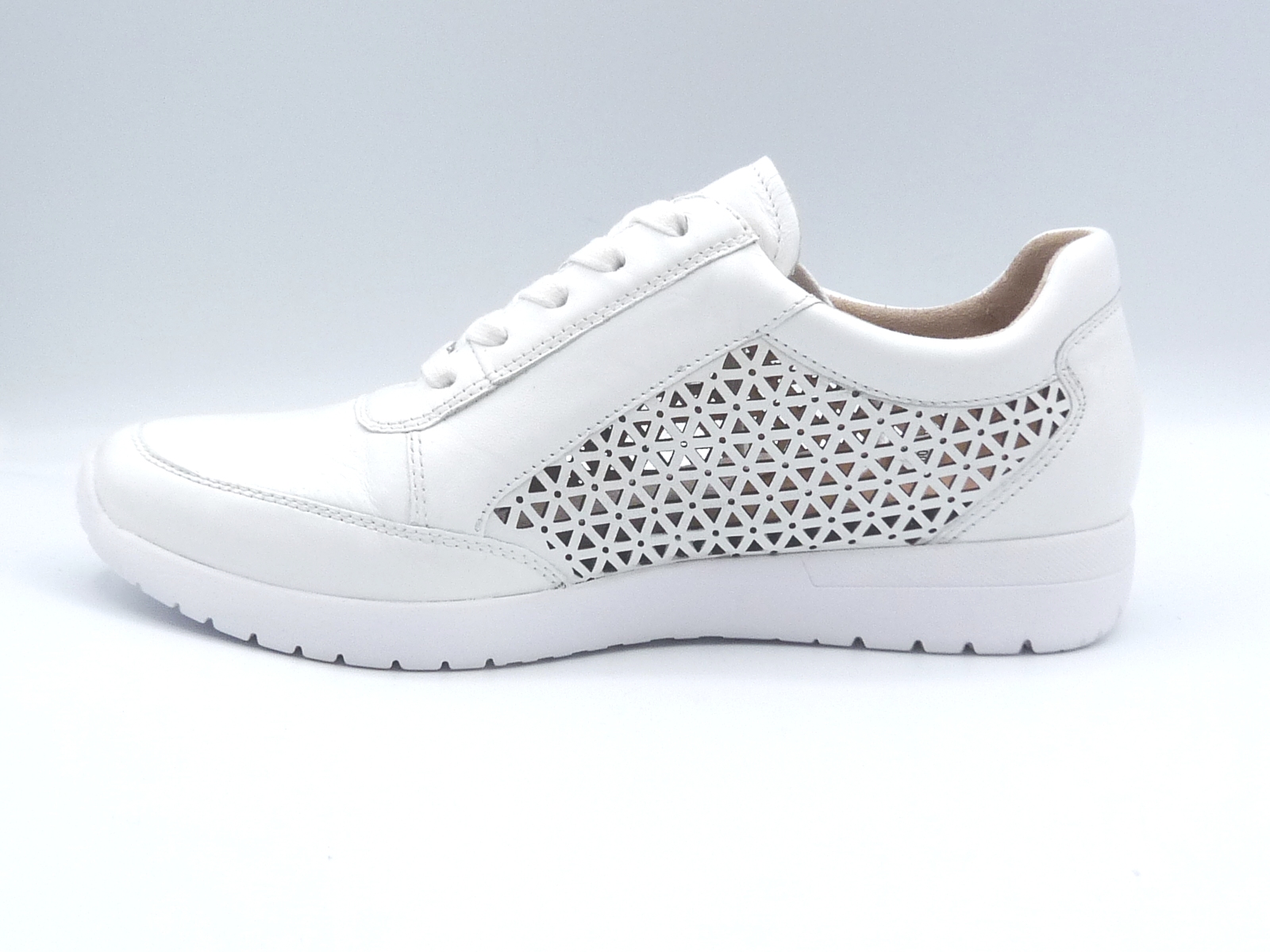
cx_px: 635
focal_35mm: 51
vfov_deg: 28.6
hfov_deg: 37.5
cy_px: 476
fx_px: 1871
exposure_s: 1/200
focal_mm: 5.1
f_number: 5.6
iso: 100
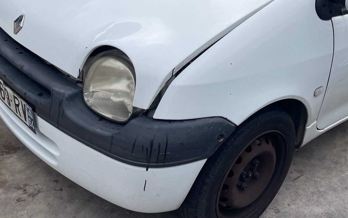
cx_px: 239
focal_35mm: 45
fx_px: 427
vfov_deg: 28.1
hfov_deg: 43.6
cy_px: 46
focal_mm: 4.2
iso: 32
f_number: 1.6
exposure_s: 1/622
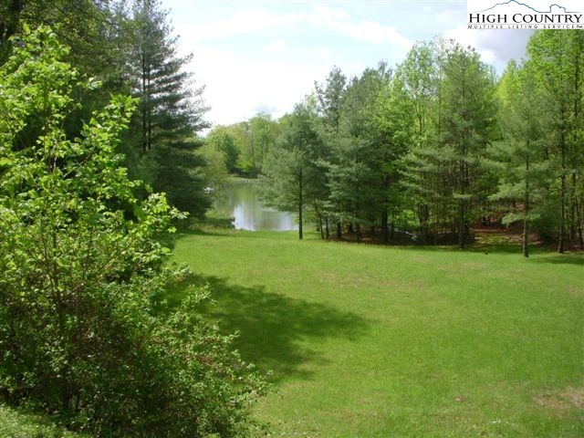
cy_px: 219
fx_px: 641
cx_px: 292
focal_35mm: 38
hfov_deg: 49.0
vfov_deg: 37.7
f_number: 3.3
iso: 100
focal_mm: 6.3
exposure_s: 1/640
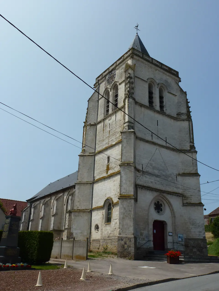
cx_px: 110
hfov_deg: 45.4
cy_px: 146
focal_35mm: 31
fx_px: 261
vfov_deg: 58.4
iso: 100
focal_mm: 5.4
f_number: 4
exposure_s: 1/1600
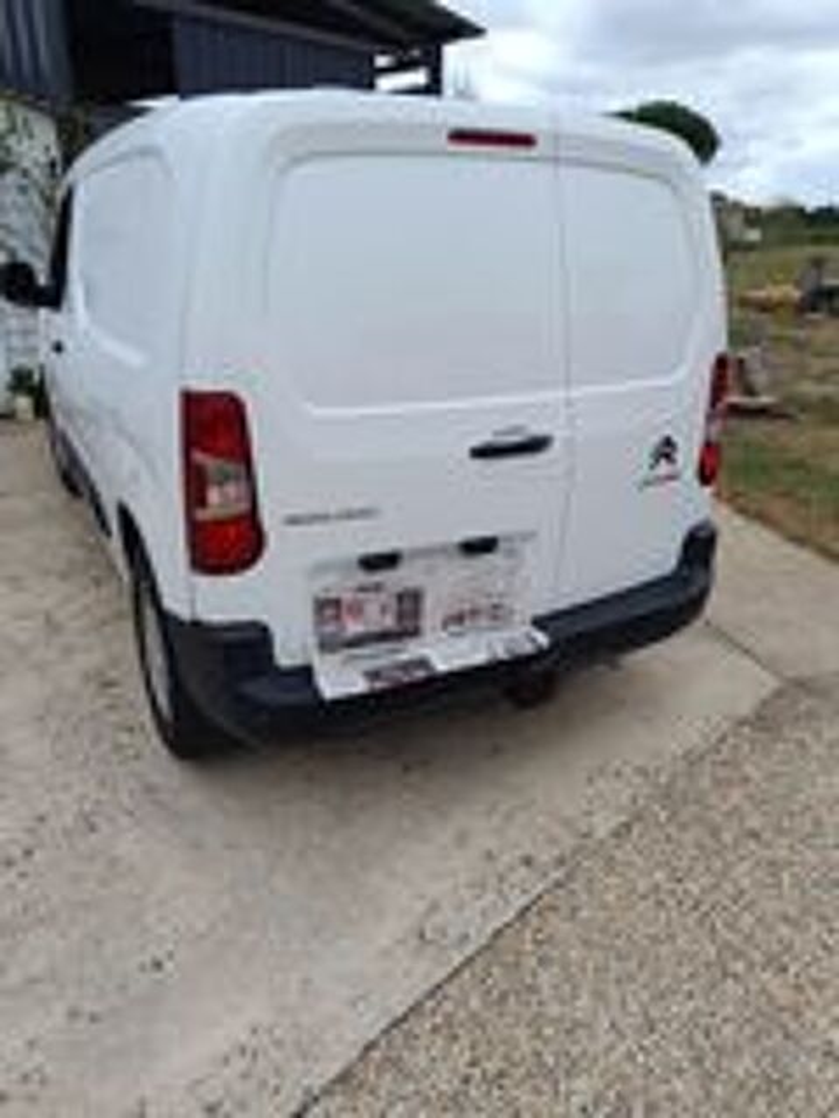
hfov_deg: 56.8
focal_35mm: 24
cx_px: 420
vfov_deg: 71.6
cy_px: 559
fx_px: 776
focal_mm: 5.59
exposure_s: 1/707
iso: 50
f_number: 1.88
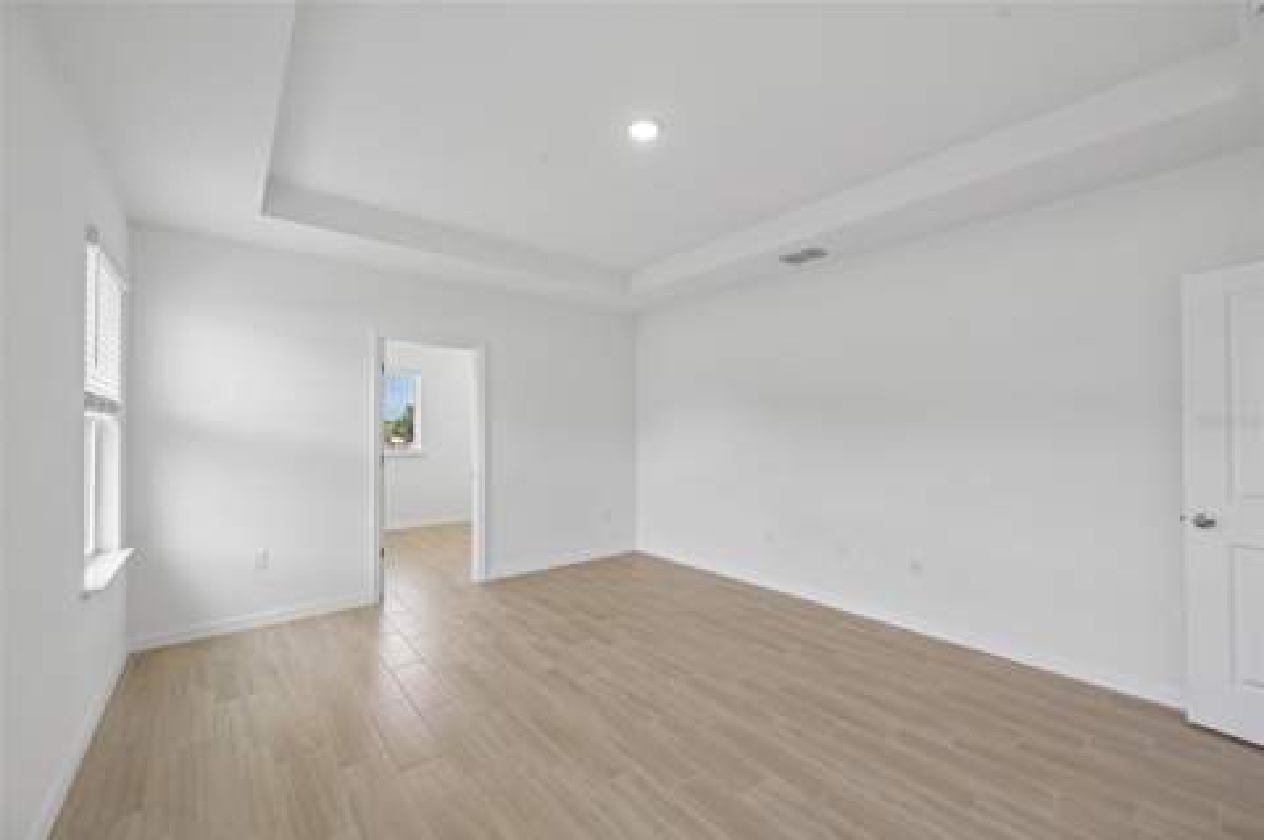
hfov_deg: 104.3
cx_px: 632
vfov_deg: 81.1
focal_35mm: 14
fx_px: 491
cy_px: 420
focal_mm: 14
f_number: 8
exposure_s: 1/60
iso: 400
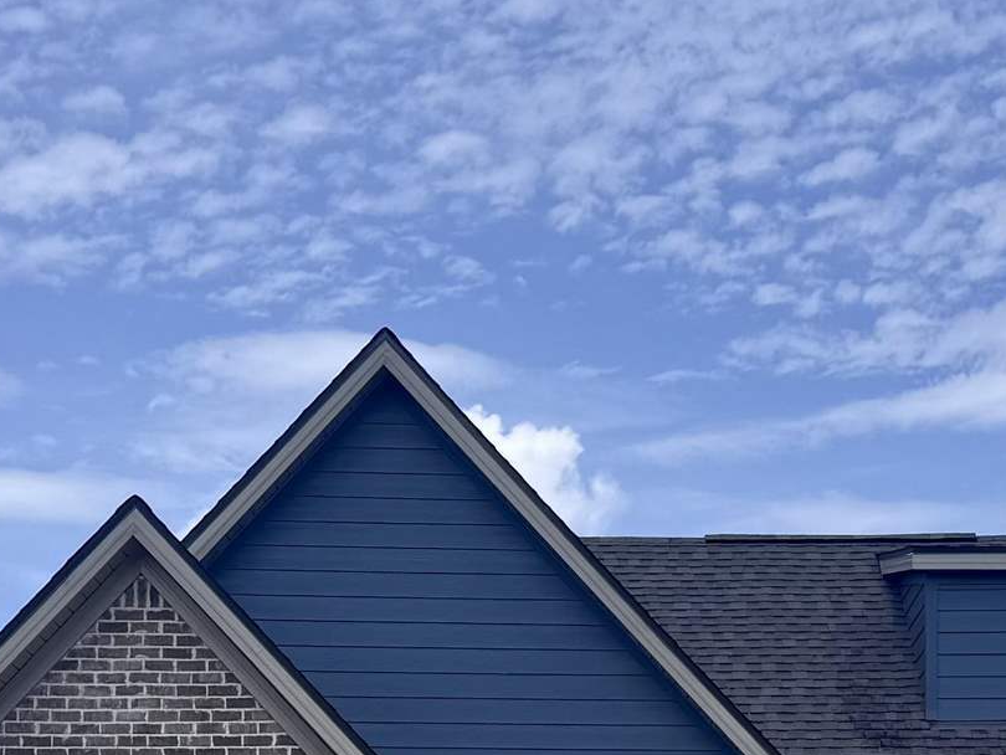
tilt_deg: +2.2
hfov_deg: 21.5
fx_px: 2645
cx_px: 602
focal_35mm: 91
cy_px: 967
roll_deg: -0.3
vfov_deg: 15.5
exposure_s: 1/5814
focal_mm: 6.76
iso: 80
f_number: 1.78
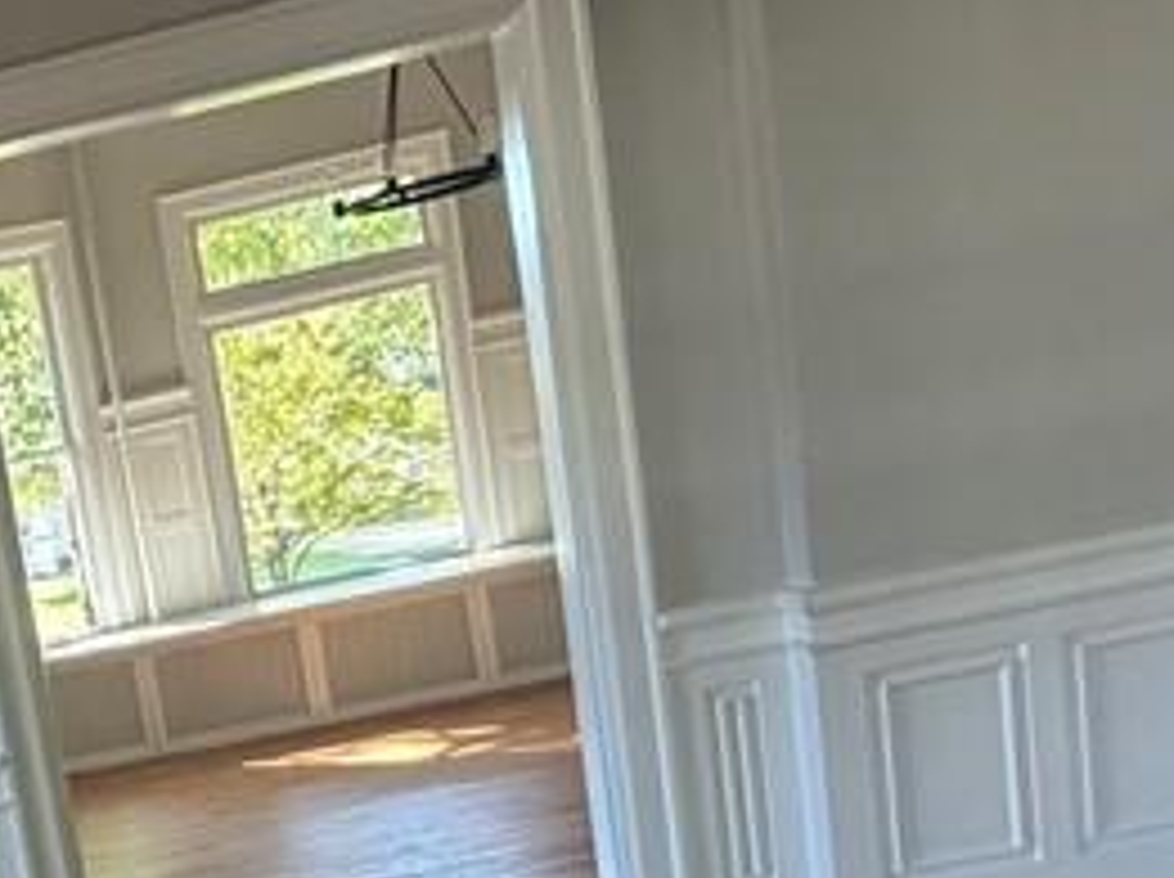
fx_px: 1863
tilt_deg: -10.9
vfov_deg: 25.1
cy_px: 896
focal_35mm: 55
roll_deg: +12.2
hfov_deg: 30.8
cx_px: -153
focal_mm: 2.22
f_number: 2.2
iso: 320
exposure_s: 1/121
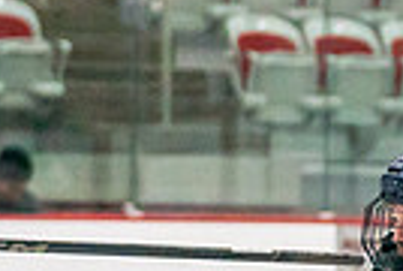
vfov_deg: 2.3
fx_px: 6709
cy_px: 517
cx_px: 419
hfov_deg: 3.4
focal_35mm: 598
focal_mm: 100
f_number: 2.8
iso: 4000
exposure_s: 1/1600
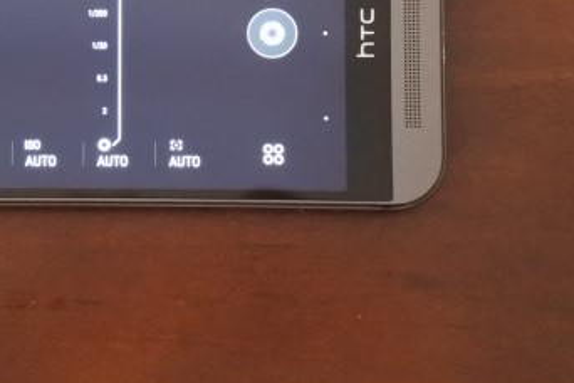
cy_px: 52
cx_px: 86
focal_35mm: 142
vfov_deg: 9.6
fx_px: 2264
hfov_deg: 14.3
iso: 6400
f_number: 5.6
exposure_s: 1/20
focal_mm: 30
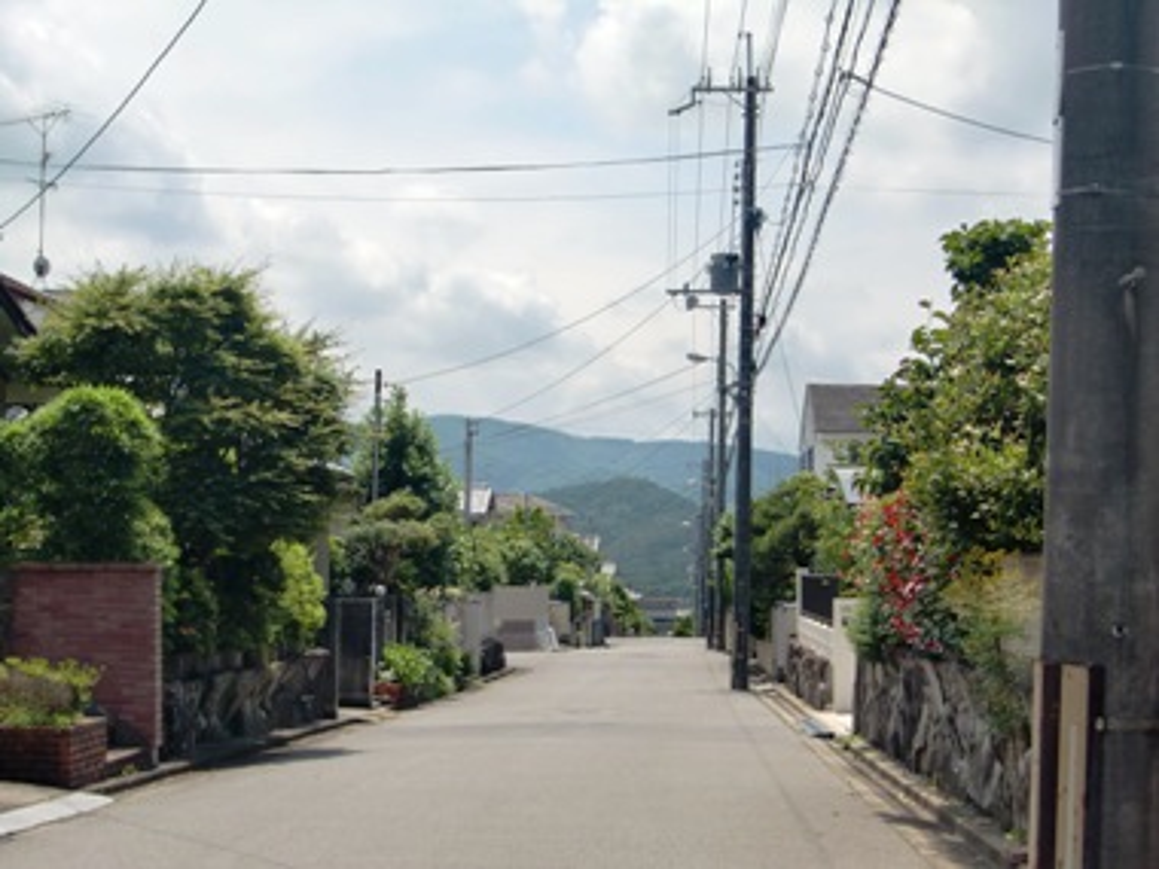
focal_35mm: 66
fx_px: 2210
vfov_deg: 22.3
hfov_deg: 29.4
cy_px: 434
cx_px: 580
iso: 64
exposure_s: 1/160
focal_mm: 11.7
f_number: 10.9
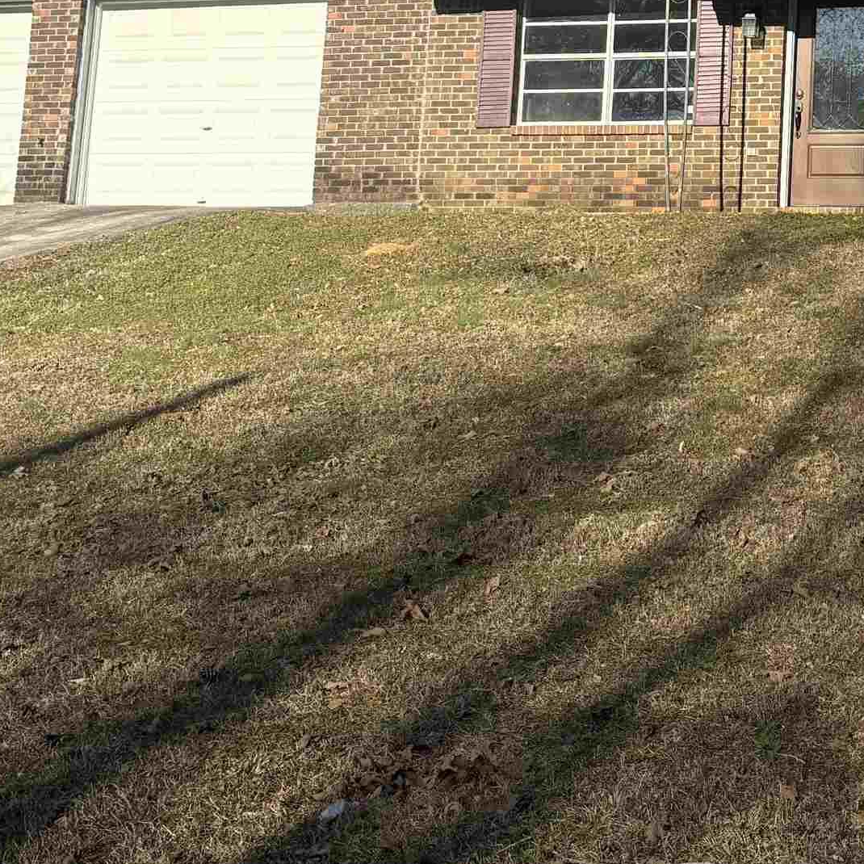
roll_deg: -1.0
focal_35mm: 66
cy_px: 74
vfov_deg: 25.2
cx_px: 884
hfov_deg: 24.8
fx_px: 1864
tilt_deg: +10.6
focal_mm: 5.96
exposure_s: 1/2747
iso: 50
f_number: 1.6
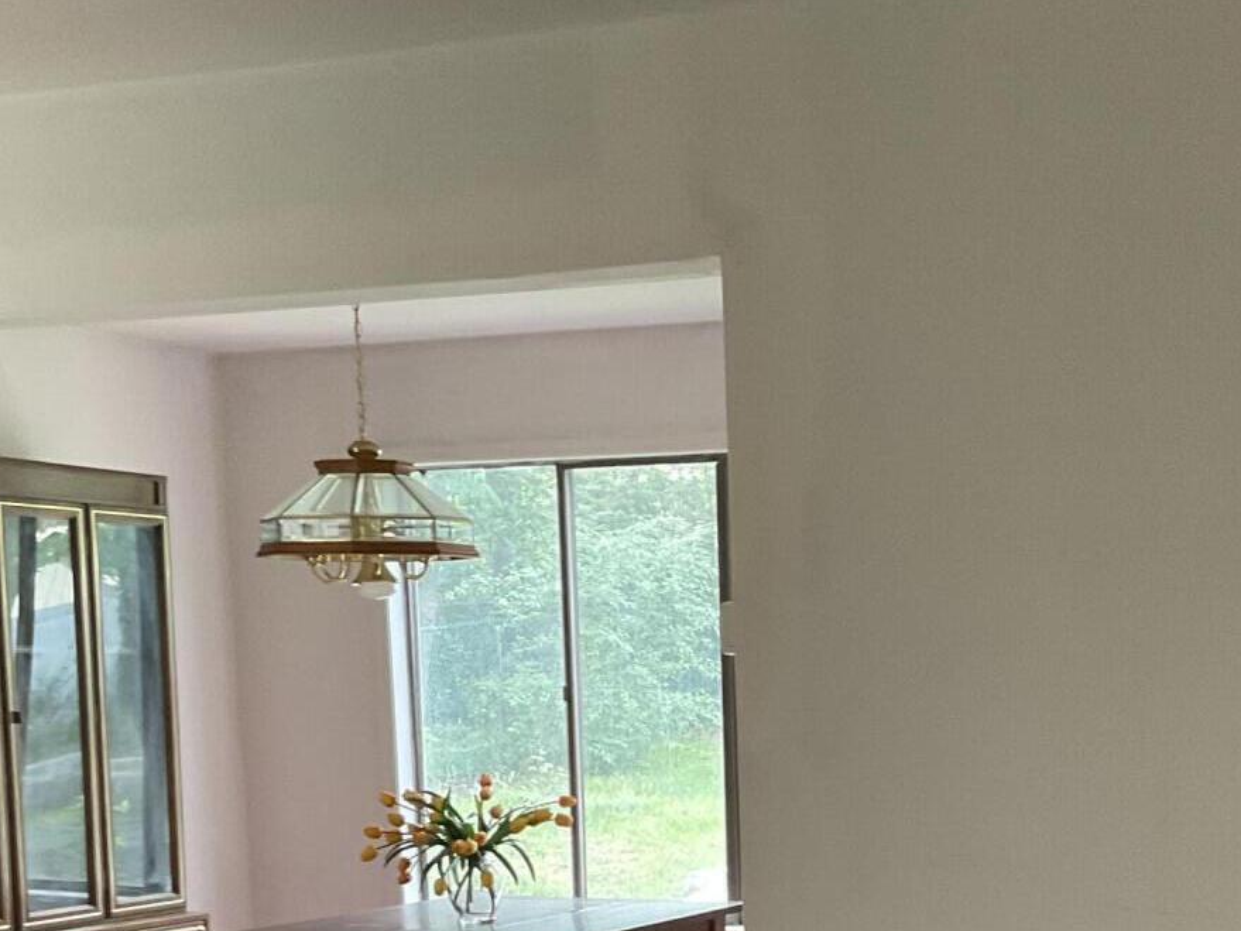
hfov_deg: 29.1
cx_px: 870
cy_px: 1031
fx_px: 2366
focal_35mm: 66
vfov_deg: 21.1
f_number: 1.8
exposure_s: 1/60
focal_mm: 3
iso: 160
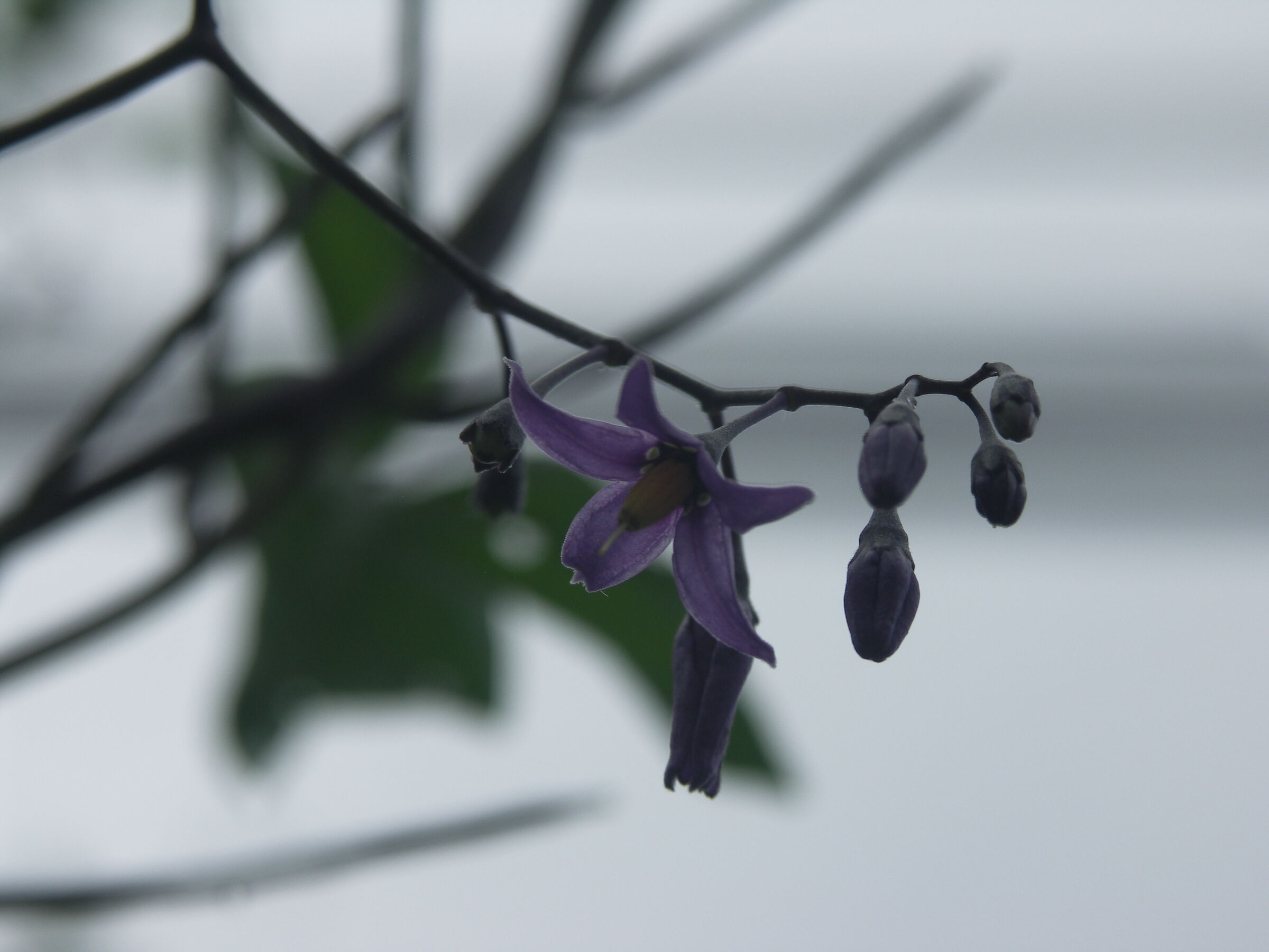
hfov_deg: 11.7
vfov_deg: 8.8
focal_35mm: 169
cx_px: 634
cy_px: 476
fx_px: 6195
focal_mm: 43.7
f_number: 5
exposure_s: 1/500
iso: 50
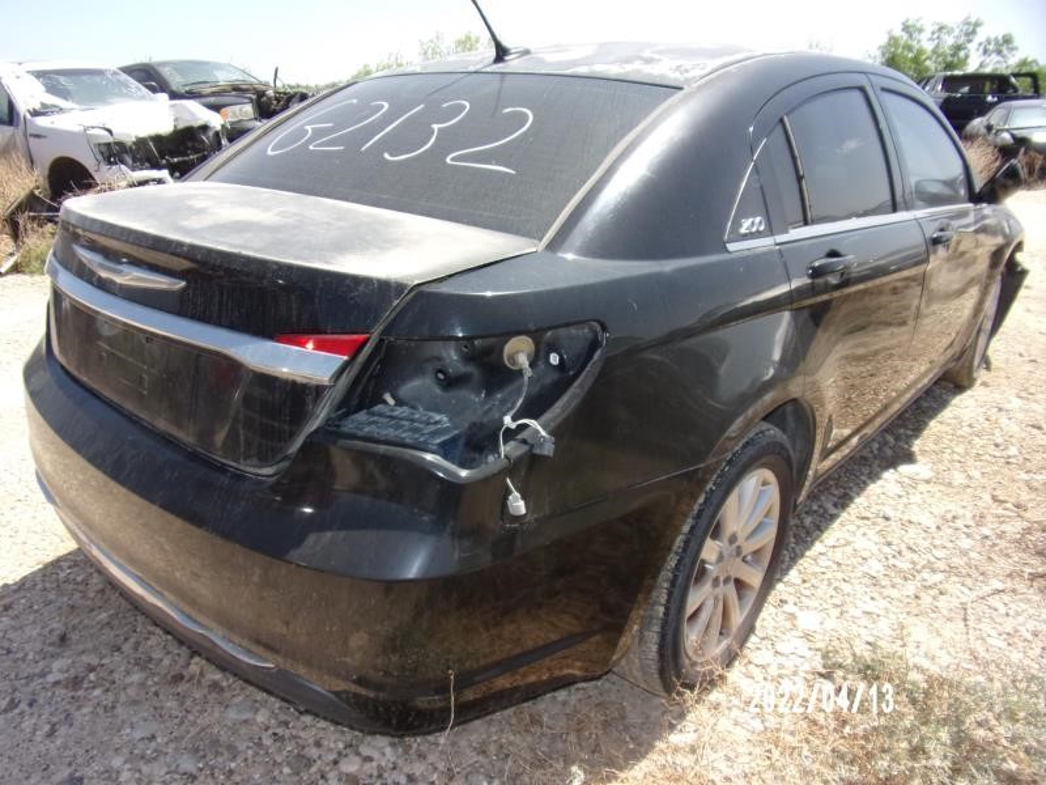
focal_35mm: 24
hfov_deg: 71.6
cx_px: 523
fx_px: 725
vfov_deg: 56.8
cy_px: 392
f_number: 3.3
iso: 80
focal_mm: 4.3
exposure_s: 1/680
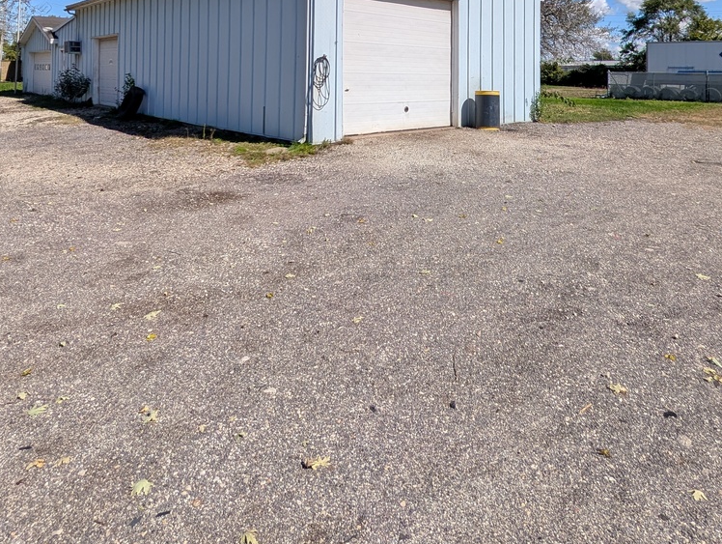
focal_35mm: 23
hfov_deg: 73.7
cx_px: 391
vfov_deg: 51.6
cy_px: 48
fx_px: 480
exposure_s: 1/6494
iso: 53
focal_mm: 2.02
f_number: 1.7
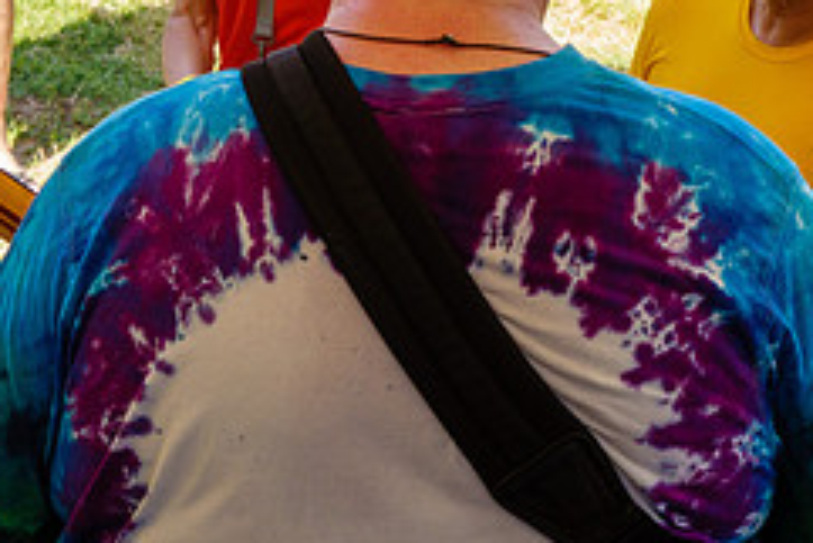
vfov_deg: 6.1
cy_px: 118
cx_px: 219
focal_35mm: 226
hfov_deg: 9.1
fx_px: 5107
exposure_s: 1/125
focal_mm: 32.07
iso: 125
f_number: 5.6
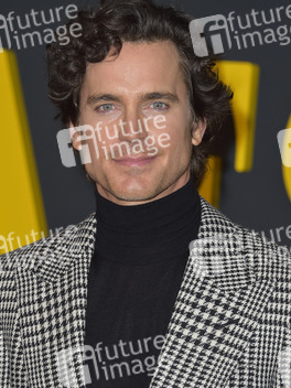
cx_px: 146
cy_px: 196
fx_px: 1962
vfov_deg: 11.3
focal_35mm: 175
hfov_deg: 8.5
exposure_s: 1/250
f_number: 6.3
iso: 320
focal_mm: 160
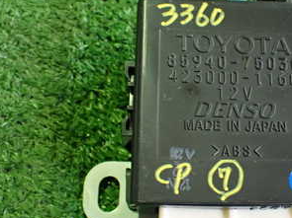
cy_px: 107
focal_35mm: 61
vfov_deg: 24.0
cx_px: 213
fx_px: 514
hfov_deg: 31.2
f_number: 2.3
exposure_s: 1/50
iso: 800
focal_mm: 5.4
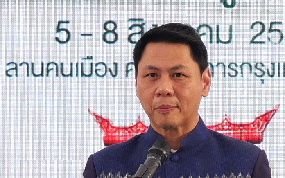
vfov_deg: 1.9
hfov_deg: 3.1
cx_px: 168
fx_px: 5235
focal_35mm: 674
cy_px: 225
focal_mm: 60
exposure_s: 1/100
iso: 250
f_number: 5.6
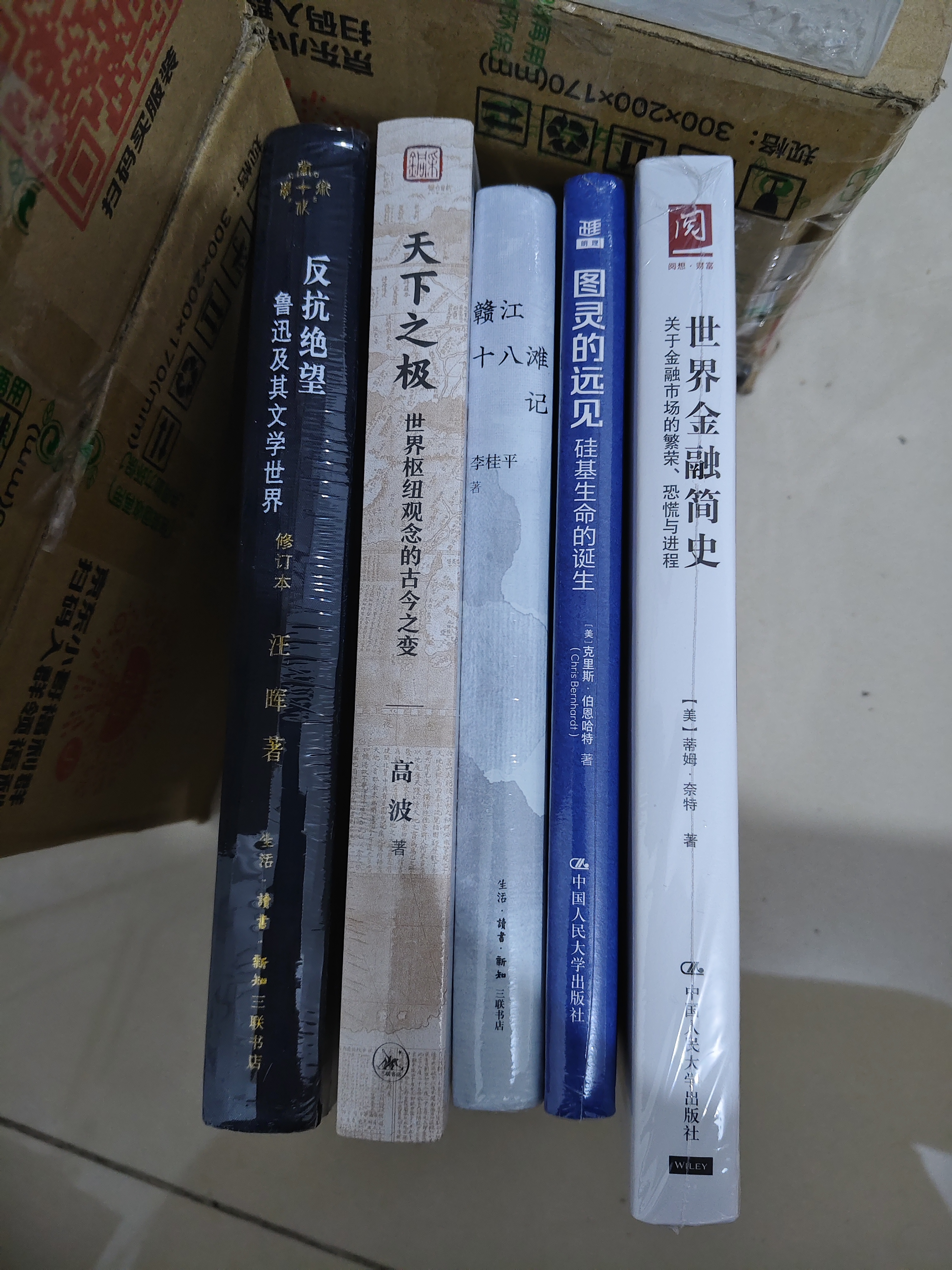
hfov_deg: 53.1
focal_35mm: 26
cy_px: 635
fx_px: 953
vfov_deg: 67.3
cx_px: 476
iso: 1117
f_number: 1.79
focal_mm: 4.84
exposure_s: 1/33.3
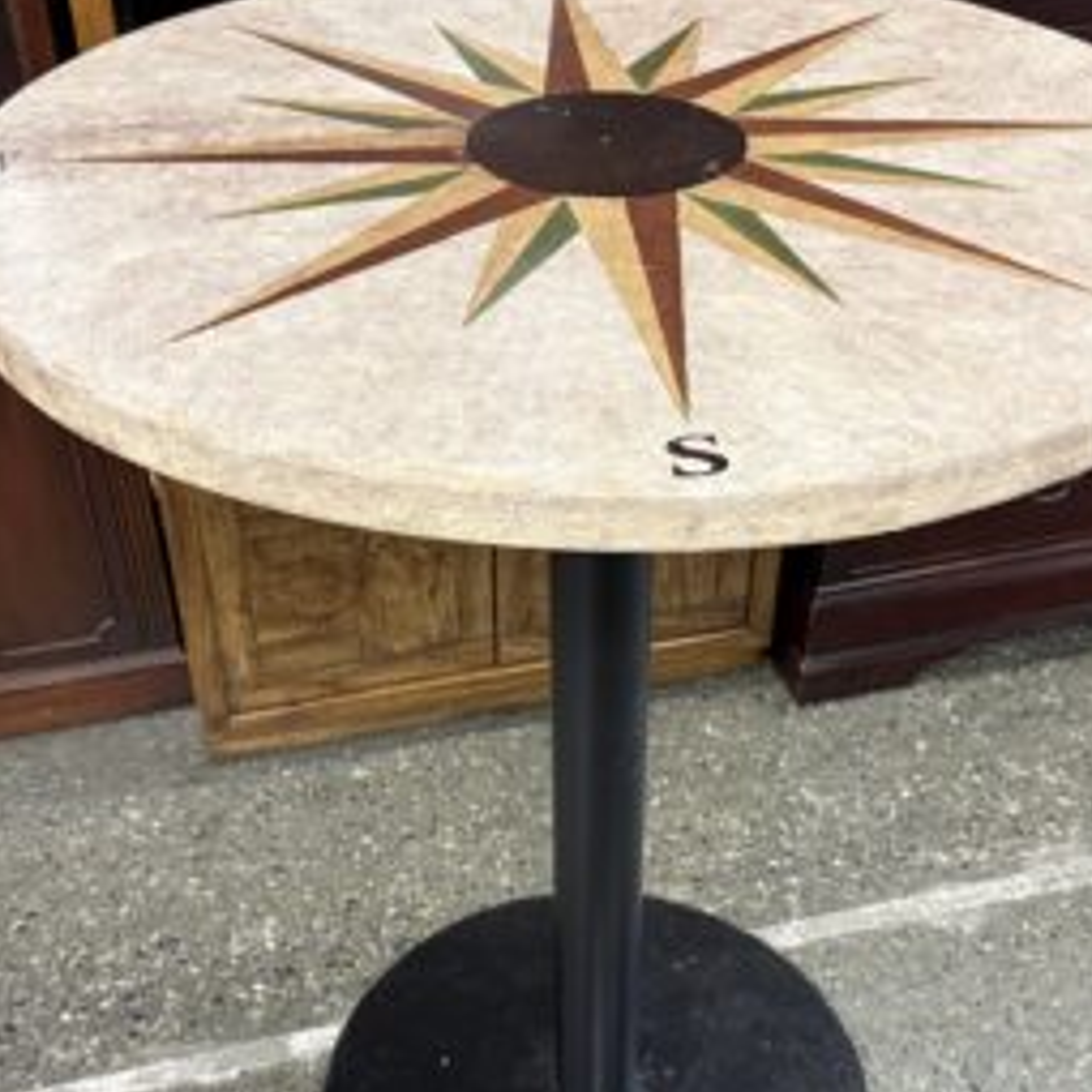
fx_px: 1606
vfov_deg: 37.4
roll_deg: -0.4
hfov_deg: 37.5
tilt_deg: -38.4
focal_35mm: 45
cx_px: 574
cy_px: 644
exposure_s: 1/60
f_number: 1.6
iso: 250
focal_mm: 5.96
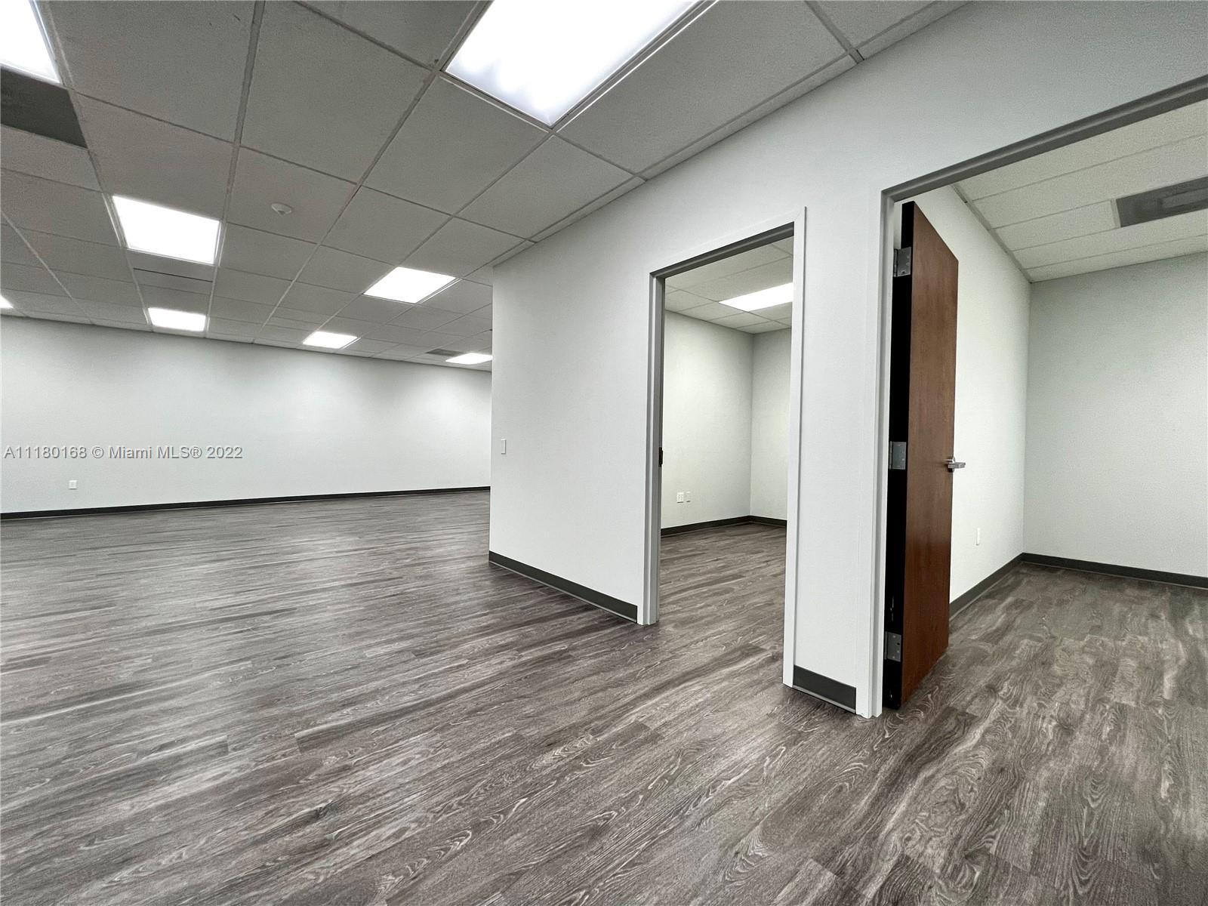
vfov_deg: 89.9
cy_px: 453
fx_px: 454
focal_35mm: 13
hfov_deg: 106.2
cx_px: 604
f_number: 1.8
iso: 125
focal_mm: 1.57
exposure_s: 1/122
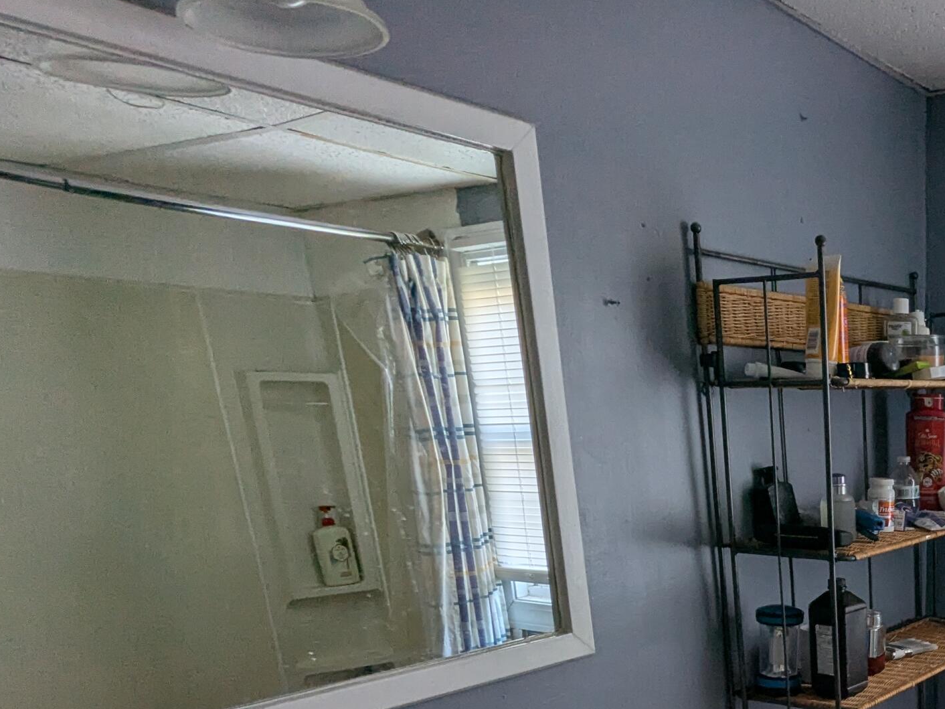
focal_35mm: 34
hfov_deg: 45.5
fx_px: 928
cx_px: 944
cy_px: 696
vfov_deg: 37.7
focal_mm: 2.35
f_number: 2.2
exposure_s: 1/40
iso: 76
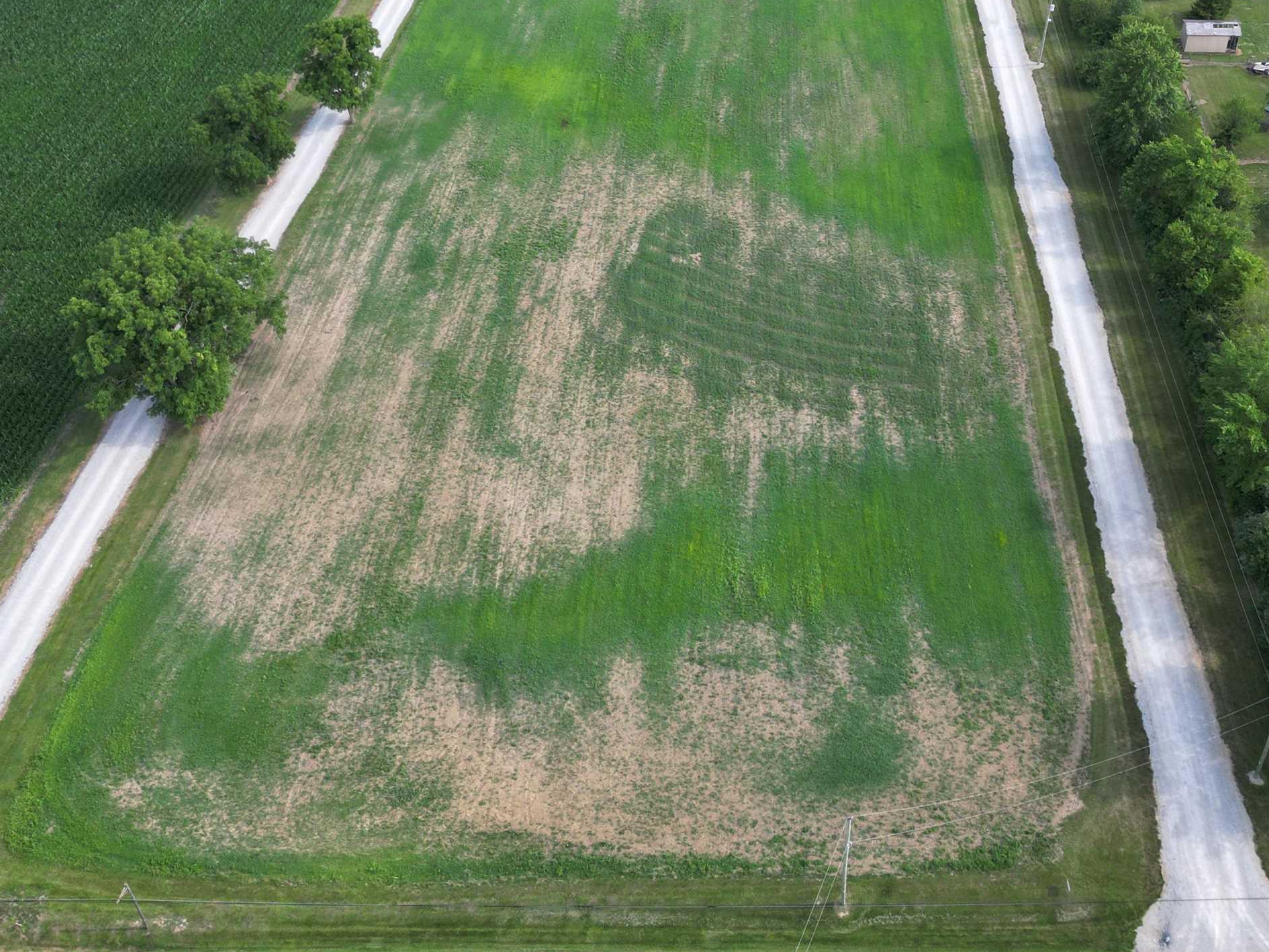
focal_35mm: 39
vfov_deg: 36.0
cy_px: 240
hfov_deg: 47.8
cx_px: 699
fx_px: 1430
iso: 100
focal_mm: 6.72
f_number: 1.7
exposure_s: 1/640
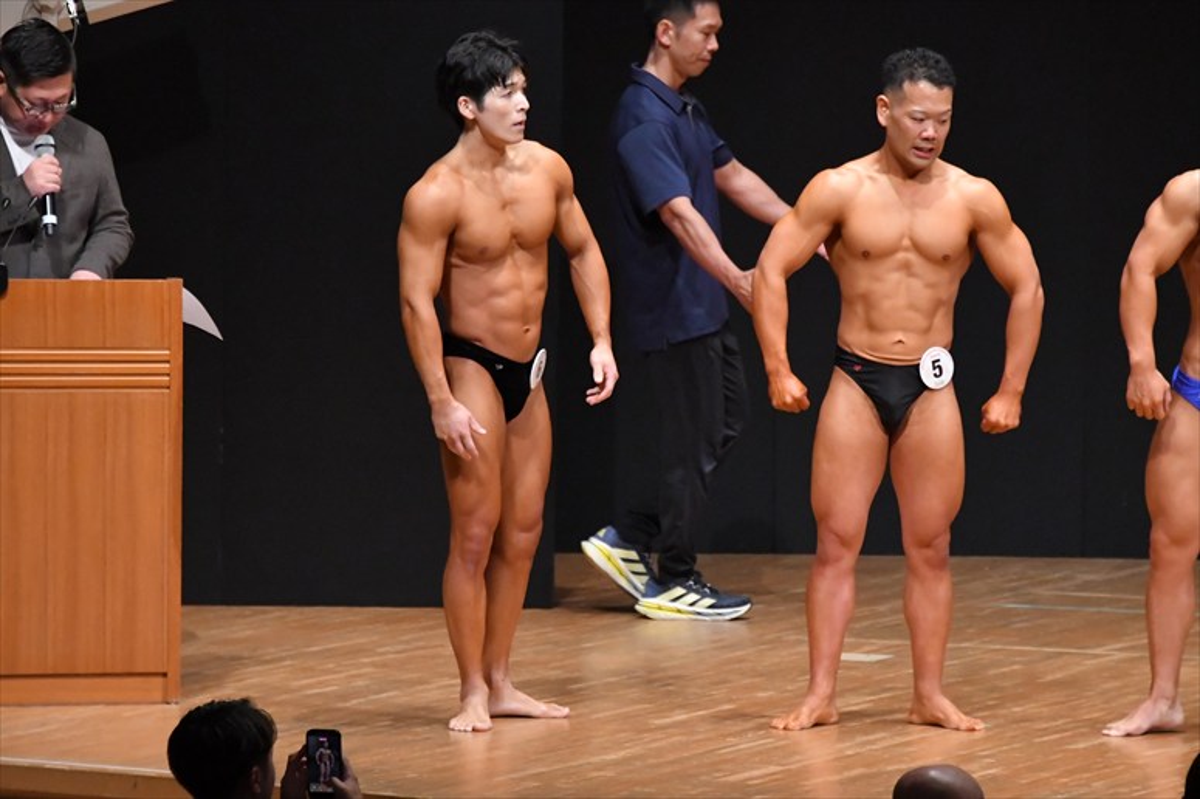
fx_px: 9995
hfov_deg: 6.9
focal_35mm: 300
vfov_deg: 4.6
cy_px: 400
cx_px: 600
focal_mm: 200
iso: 8000
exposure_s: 1/400
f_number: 5.6
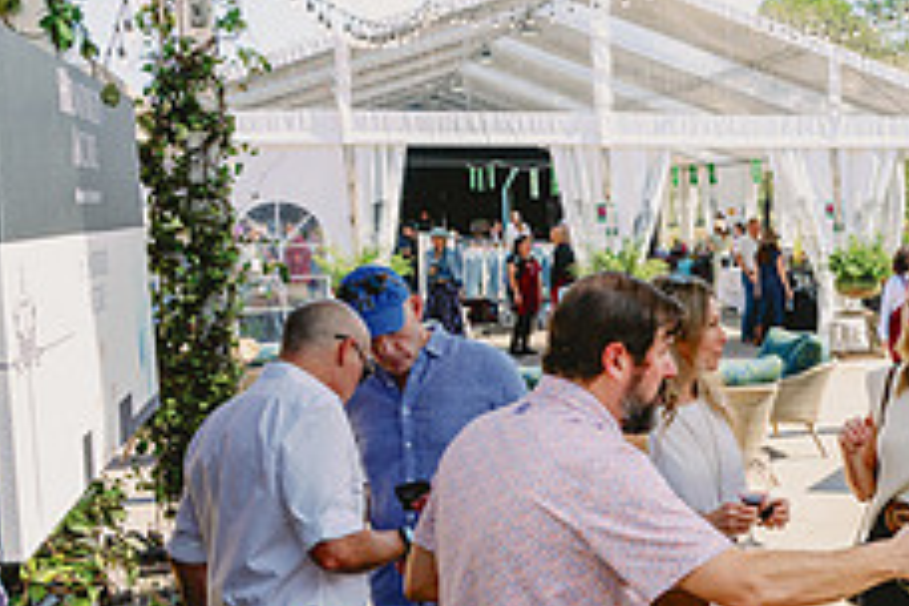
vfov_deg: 22.2
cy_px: 385
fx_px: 1540
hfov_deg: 30.5
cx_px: 917
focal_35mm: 61
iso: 400
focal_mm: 24
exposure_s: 1/400
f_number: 7.1
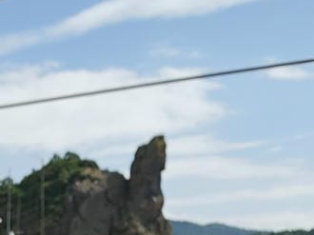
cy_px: 381
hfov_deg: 20.8
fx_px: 825
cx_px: -8
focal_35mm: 91
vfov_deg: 14.8
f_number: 2.2
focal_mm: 3.3
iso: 25
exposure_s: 1/1087
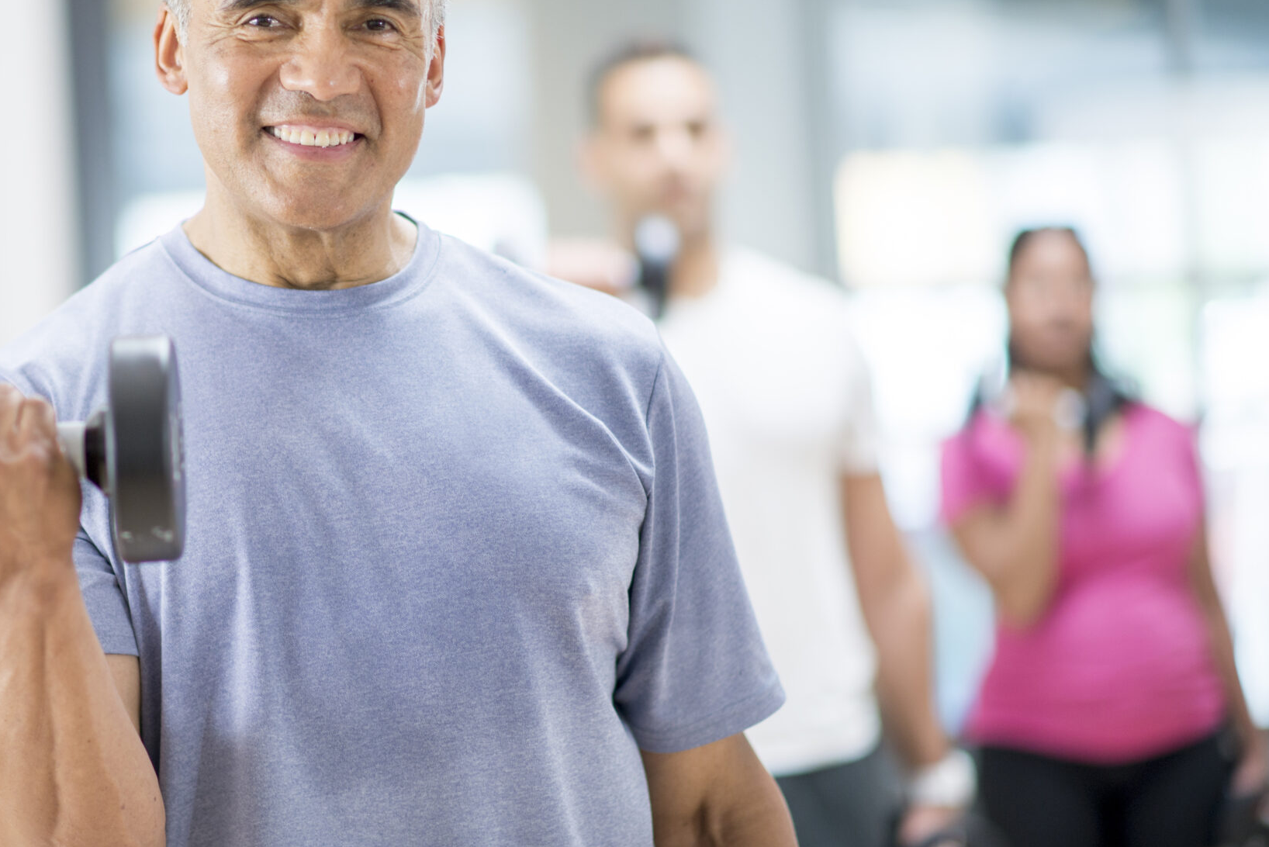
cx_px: 309
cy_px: 313
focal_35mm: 133
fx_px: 4690
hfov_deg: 15.3
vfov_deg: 10.3
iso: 200
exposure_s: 1/320
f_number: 1.6
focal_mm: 85
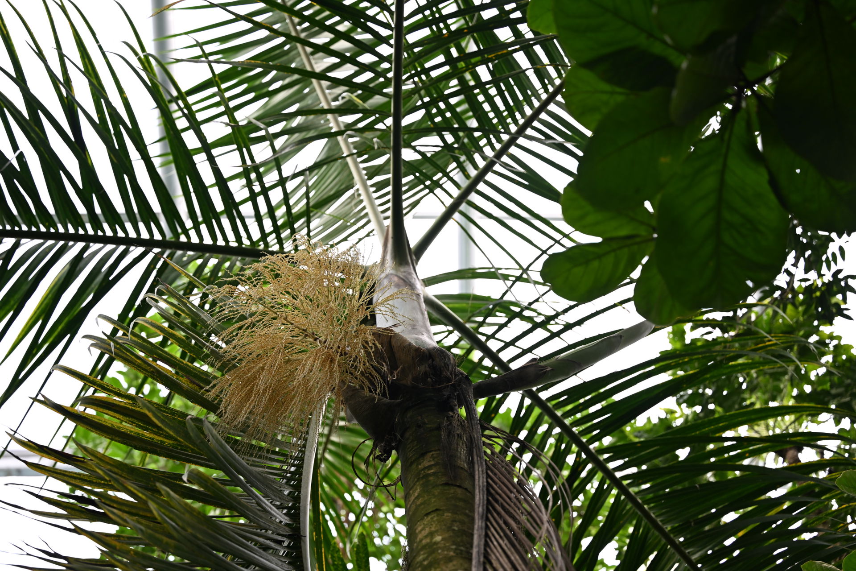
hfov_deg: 28.8
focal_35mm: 70
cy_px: 286
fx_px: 1664
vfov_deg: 19.5
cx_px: 428
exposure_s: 1/125
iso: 400
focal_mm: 70
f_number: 2.8
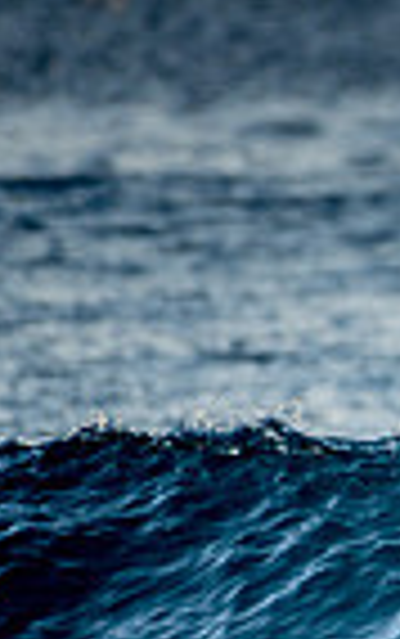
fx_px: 56207
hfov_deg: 0.4
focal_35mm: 3229
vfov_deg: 0.7
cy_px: 326
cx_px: 1209
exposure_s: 1/320
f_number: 5.6
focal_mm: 500
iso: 125
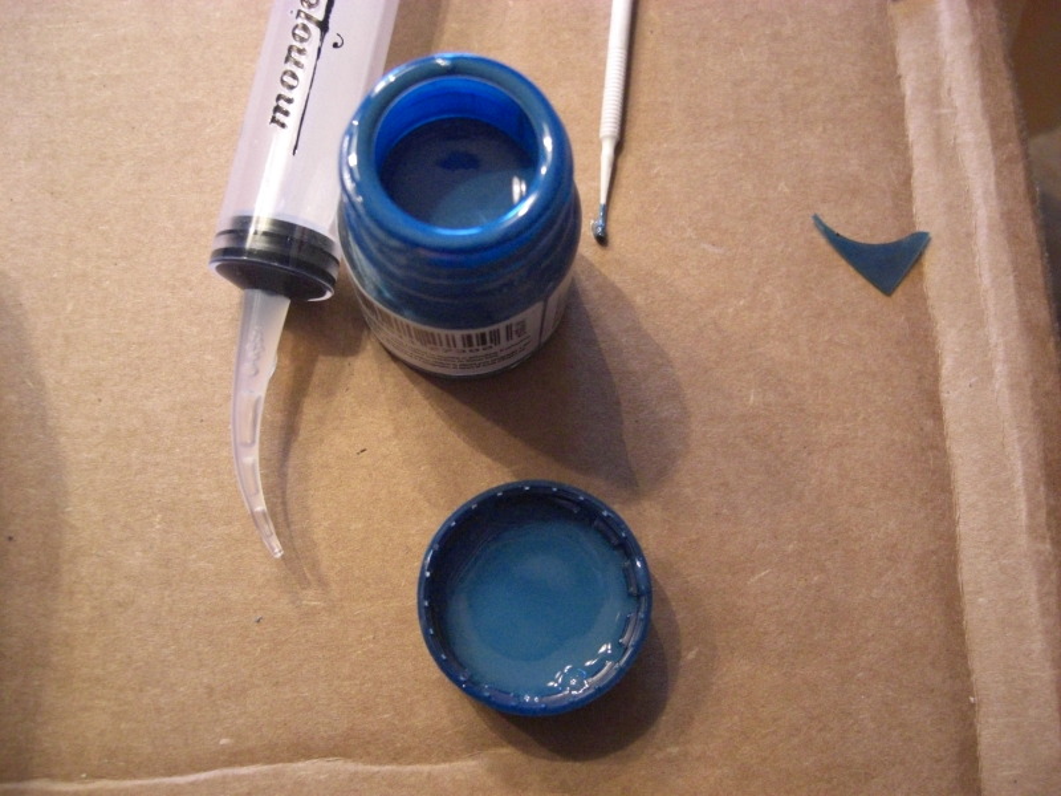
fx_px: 1165
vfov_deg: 37.7
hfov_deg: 49.0
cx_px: 530
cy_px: 398
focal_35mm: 38
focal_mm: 7.9
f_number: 2.8
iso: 800
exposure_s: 1/100
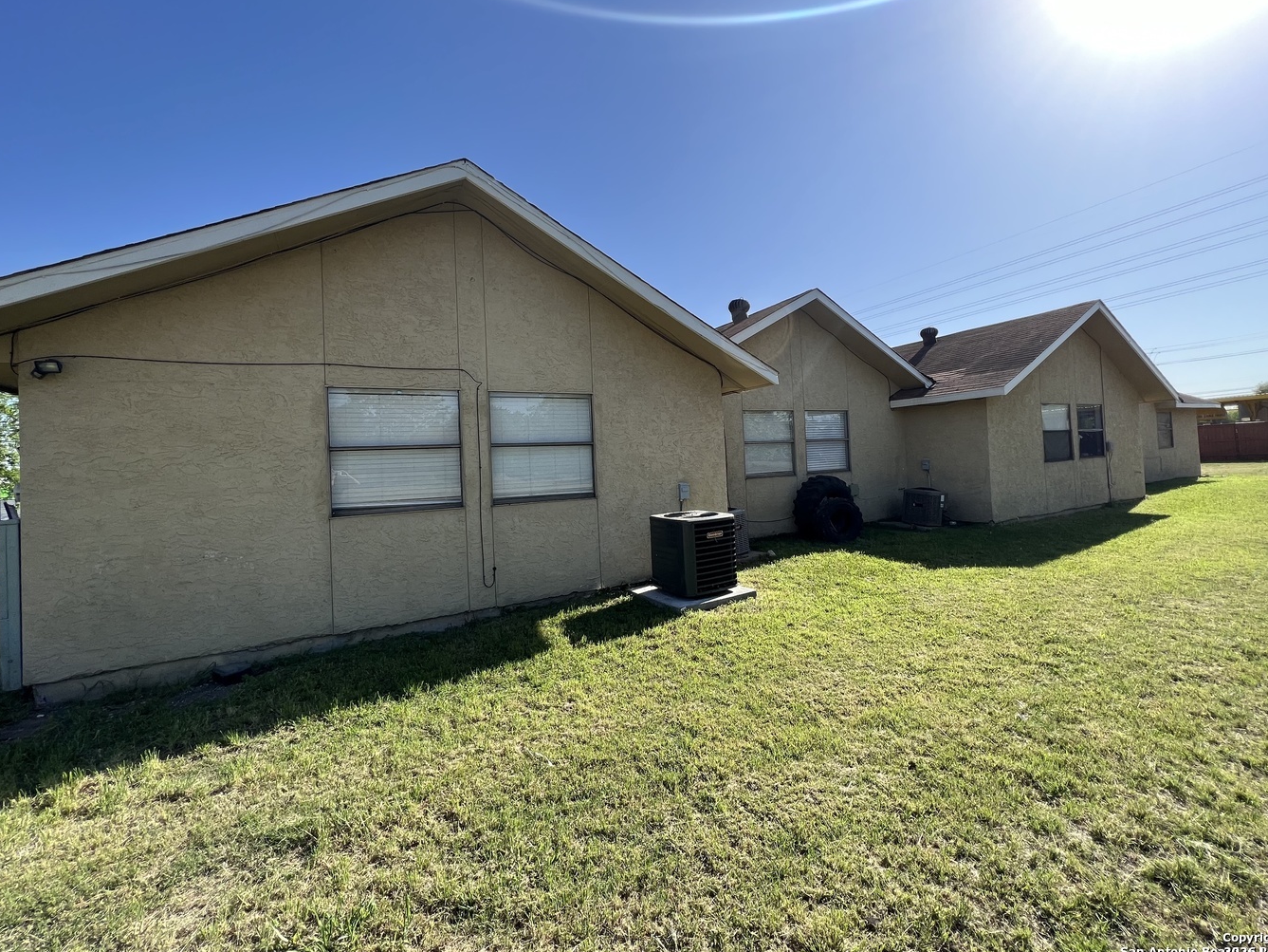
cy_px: 447
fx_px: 513
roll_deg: +3.7
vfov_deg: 85.6
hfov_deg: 102.1
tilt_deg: +4.6
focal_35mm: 14
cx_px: 641
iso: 32
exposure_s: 1/708
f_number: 1.8
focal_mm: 1.57
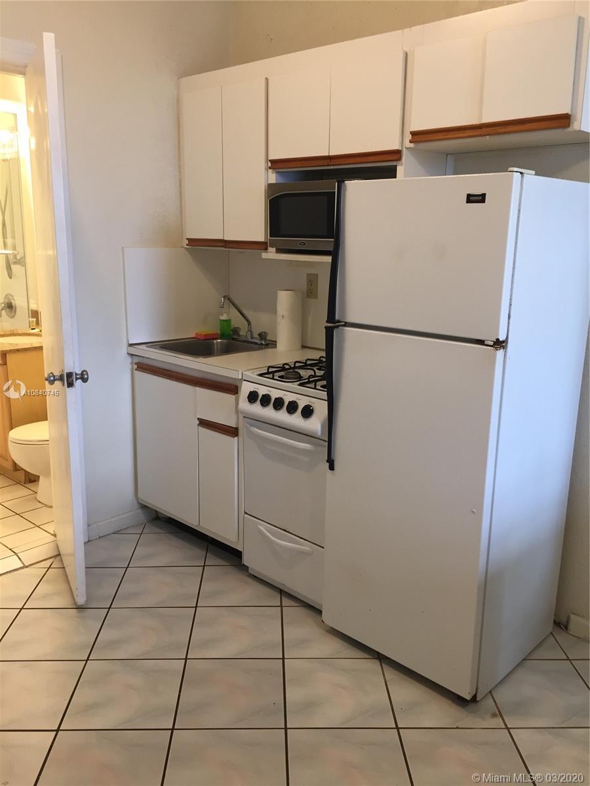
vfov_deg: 61.7
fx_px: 659
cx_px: 295
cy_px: 393
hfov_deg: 48.2
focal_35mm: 29
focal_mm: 4.15
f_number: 2.2
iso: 64
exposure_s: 1/30
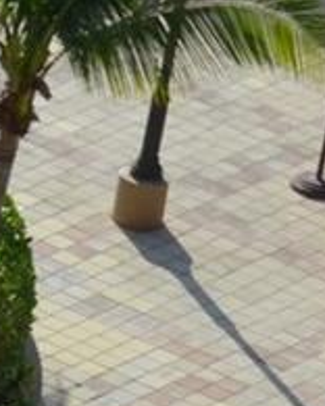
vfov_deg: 3.2
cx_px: 402
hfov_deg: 2.6
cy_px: -199
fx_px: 7214
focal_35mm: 600
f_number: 8
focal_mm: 52
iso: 100
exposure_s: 1/250
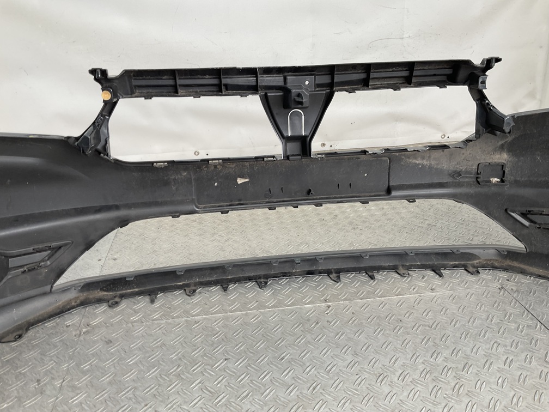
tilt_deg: -23.2
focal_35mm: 29
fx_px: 460
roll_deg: -0.2
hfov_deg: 61.7
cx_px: 274
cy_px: 206
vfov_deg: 48.2
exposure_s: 1/120
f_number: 1.8
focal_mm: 3
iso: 20
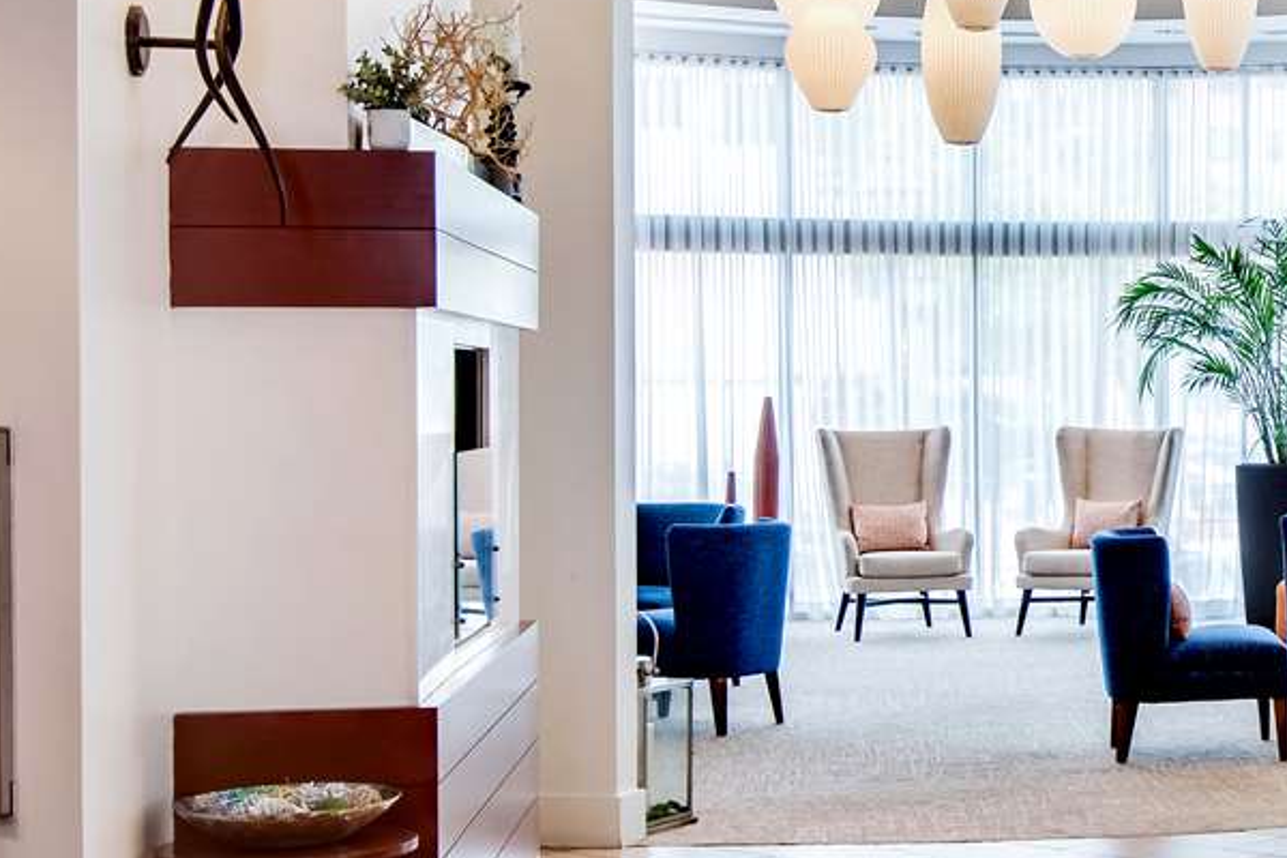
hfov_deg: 23.1
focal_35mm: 80
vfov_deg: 17.0
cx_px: 1578
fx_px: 2860
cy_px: 285
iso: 160
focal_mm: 32
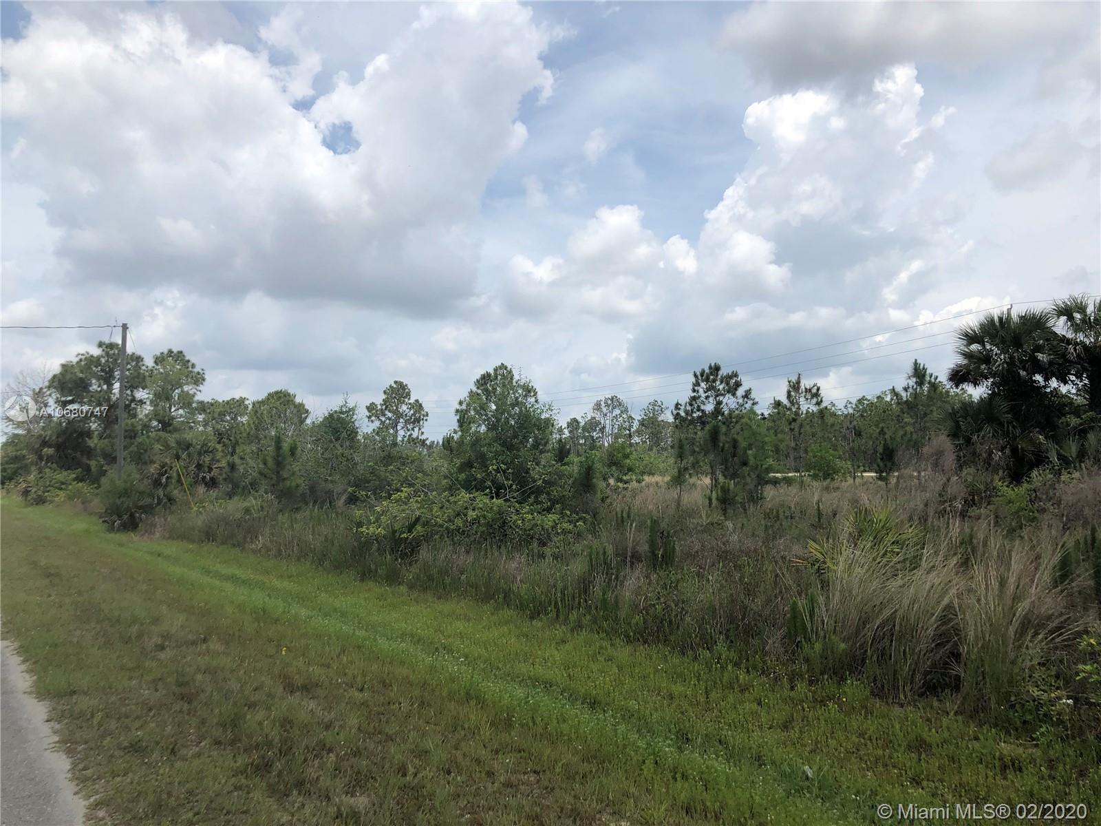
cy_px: 413
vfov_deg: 49.7
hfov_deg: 63.4
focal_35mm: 28
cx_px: 550
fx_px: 891
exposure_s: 1/3040
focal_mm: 3.99
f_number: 1.8
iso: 20
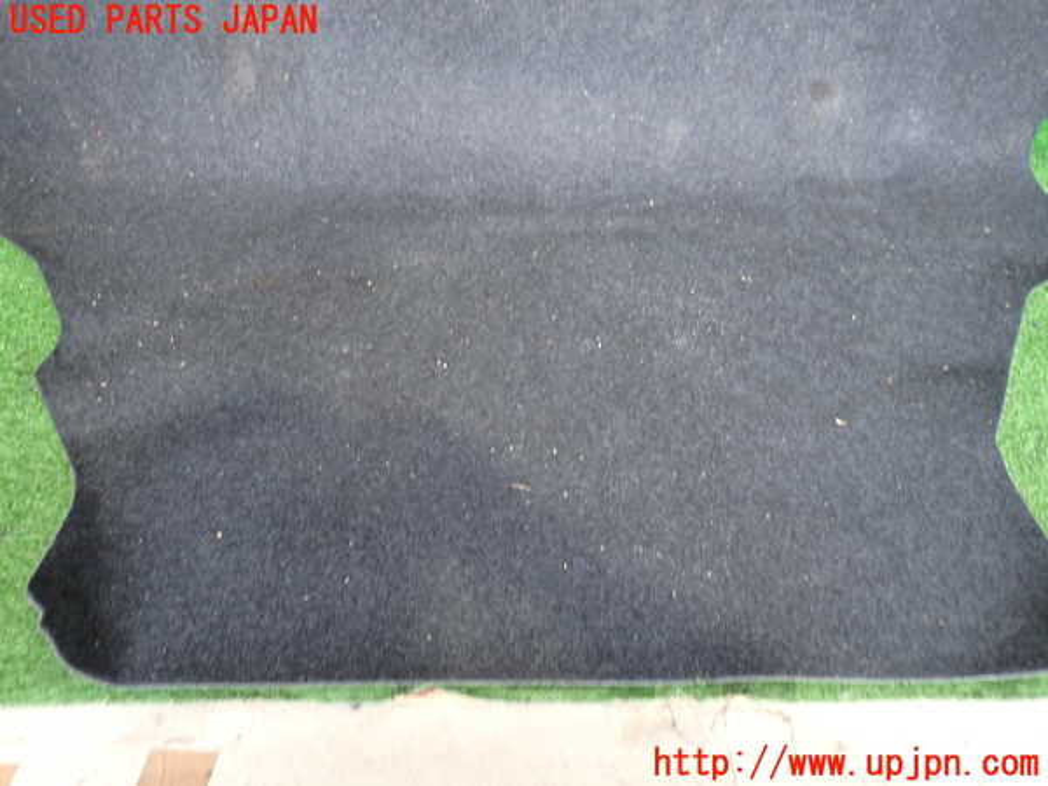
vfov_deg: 54.9
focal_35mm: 25
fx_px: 757
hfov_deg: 69.4
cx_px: 524
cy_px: 393
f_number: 2
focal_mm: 4.5
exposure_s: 1/30
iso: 320
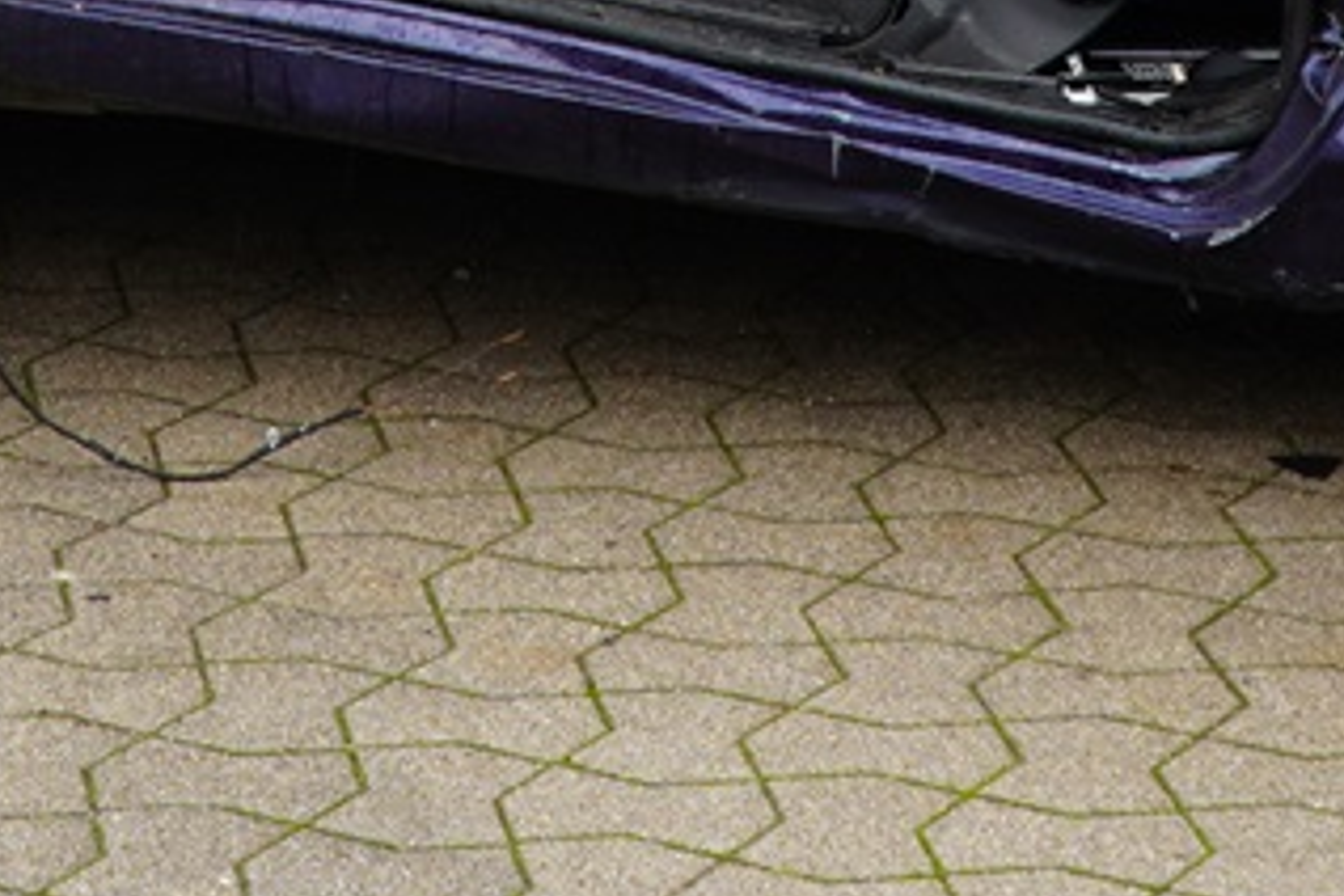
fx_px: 5538
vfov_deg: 8.6
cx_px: 486
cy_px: -1069
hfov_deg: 13.8
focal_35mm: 148
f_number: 4.5
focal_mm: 21
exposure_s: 1/60
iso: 100
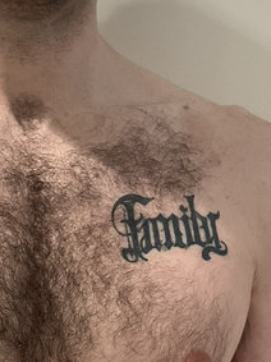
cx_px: 14
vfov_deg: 22.3
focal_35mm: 82
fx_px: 857
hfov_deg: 17.6
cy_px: 412
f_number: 1.8
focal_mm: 3
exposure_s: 1/60
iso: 100
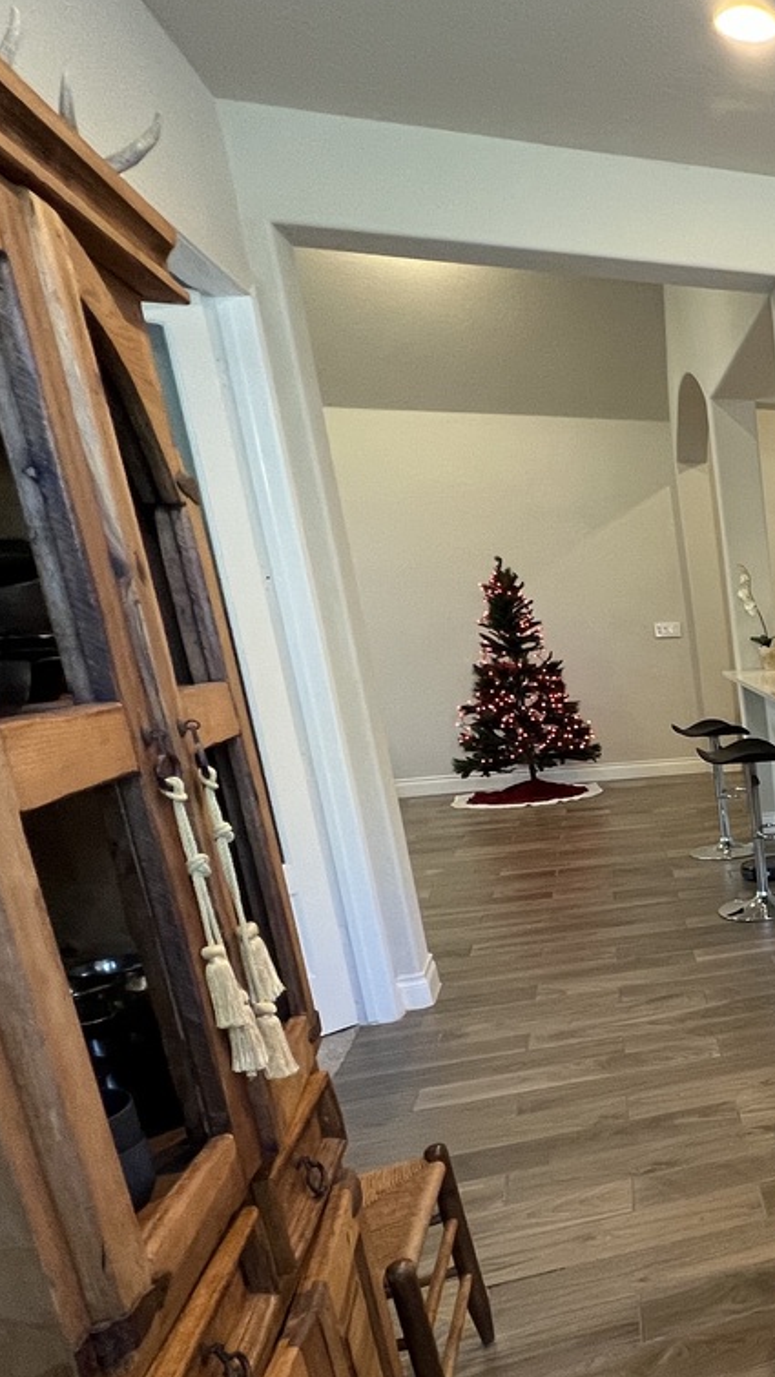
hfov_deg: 30.0
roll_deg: +1.5
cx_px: 1094
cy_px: 874
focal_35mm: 27
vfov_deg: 68.6
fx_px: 986
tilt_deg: -14.9
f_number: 1.8
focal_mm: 1.57
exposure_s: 1/60
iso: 200
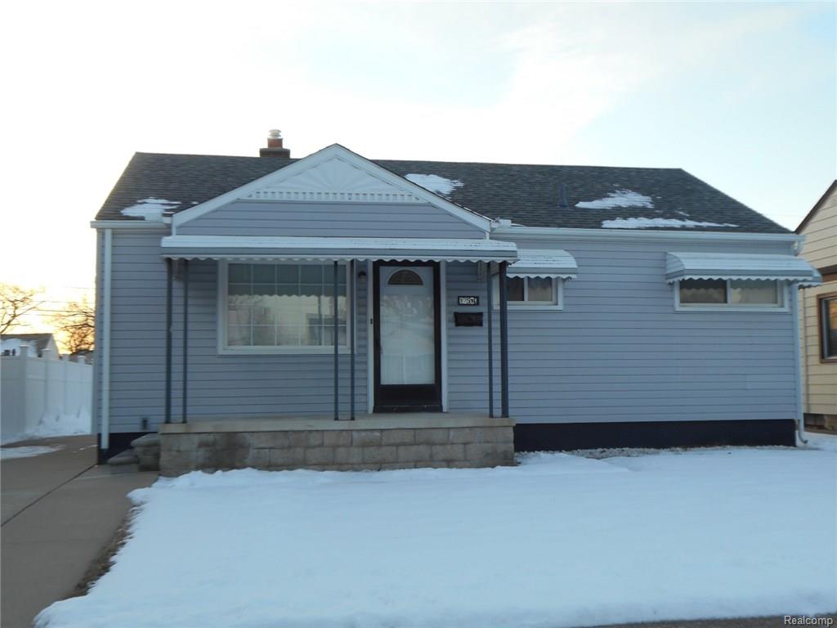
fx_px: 943
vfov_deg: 36.8
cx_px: 418
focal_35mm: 39
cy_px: 314
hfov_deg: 47.9
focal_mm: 6.9
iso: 80
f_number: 4.5
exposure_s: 1/40
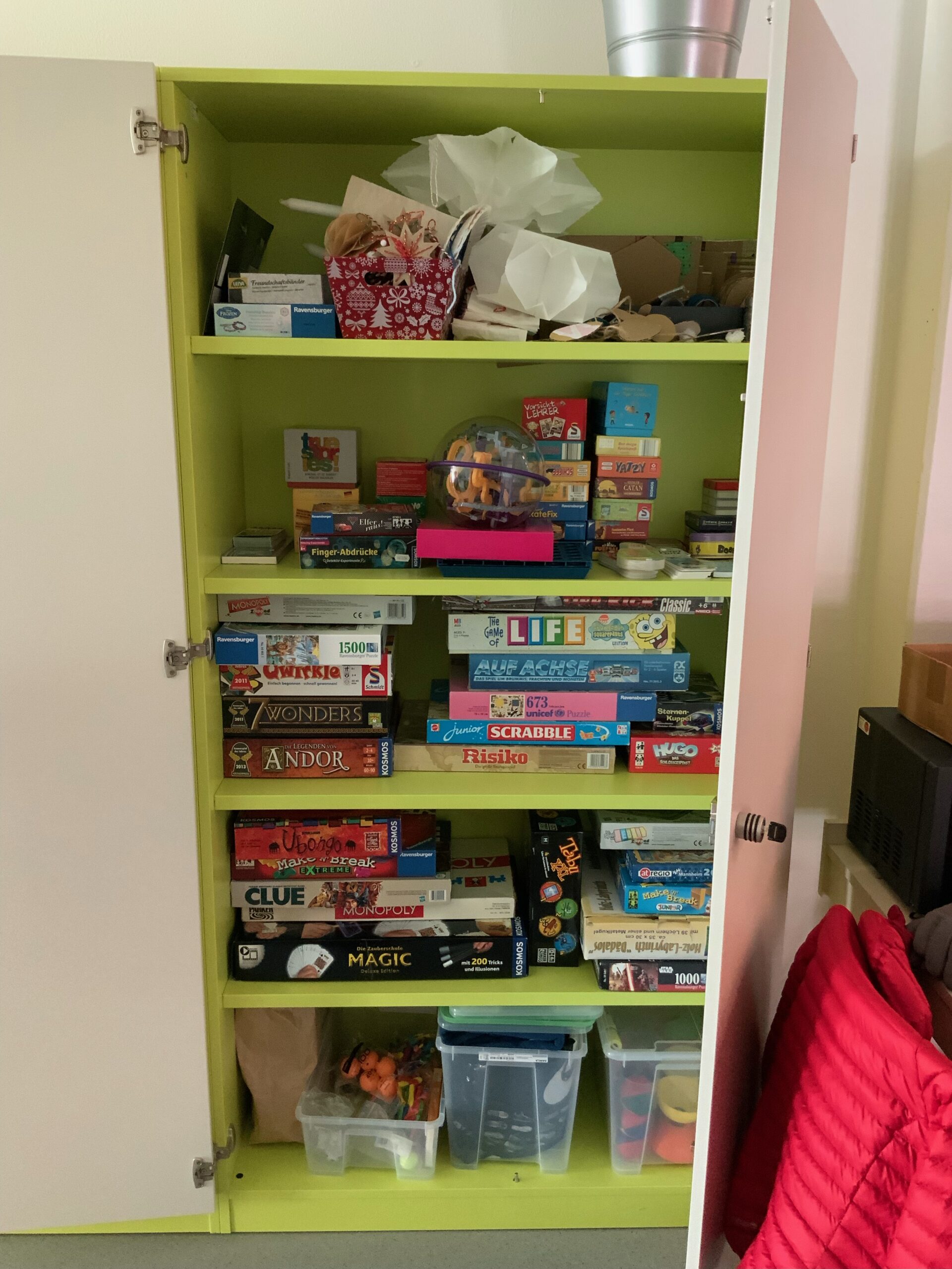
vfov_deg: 61.7
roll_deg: +0.4
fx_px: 1063
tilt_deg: -13.5
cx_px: 476
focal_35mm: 29
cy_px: 634
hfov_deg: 48.2
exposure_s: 1/46
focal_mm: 3
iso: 320
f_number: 1.8
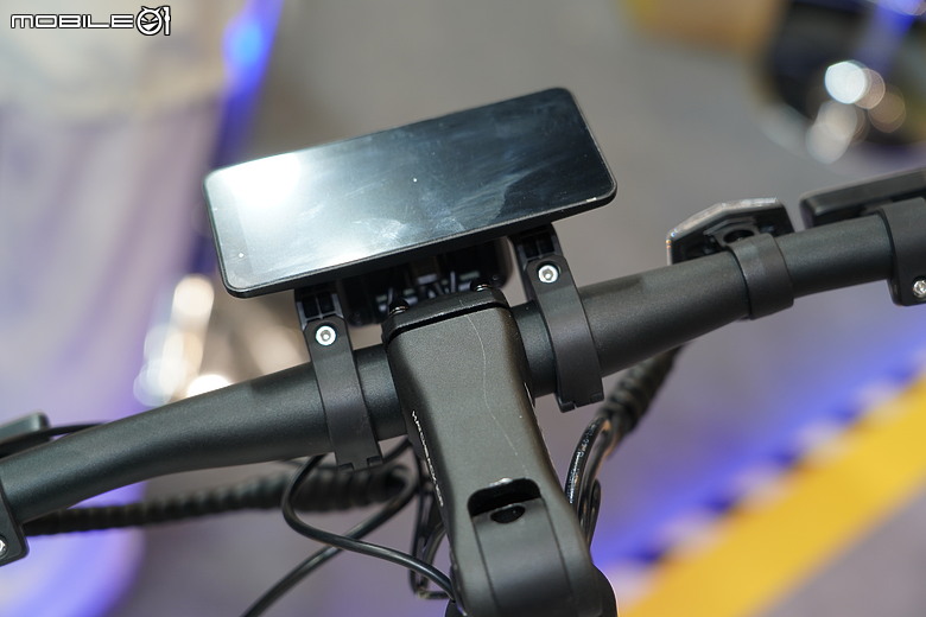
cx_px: 463
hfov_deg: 31.0
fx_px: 1672
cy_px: 308
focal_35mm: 65
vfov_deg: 20.9
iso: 640
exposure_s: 1/80
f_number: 4
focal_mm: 65
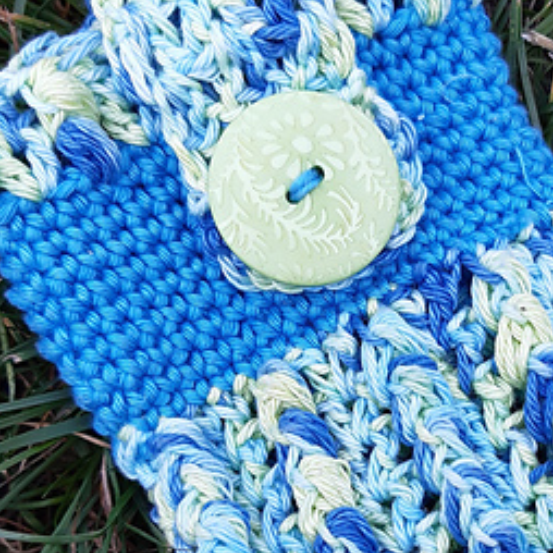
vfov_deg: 28.9
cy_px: 438
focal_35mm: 58
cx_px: 440
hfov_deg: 28.9
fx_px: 1048
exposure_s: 1/357
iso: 40
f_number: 1.7
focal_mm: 3.92
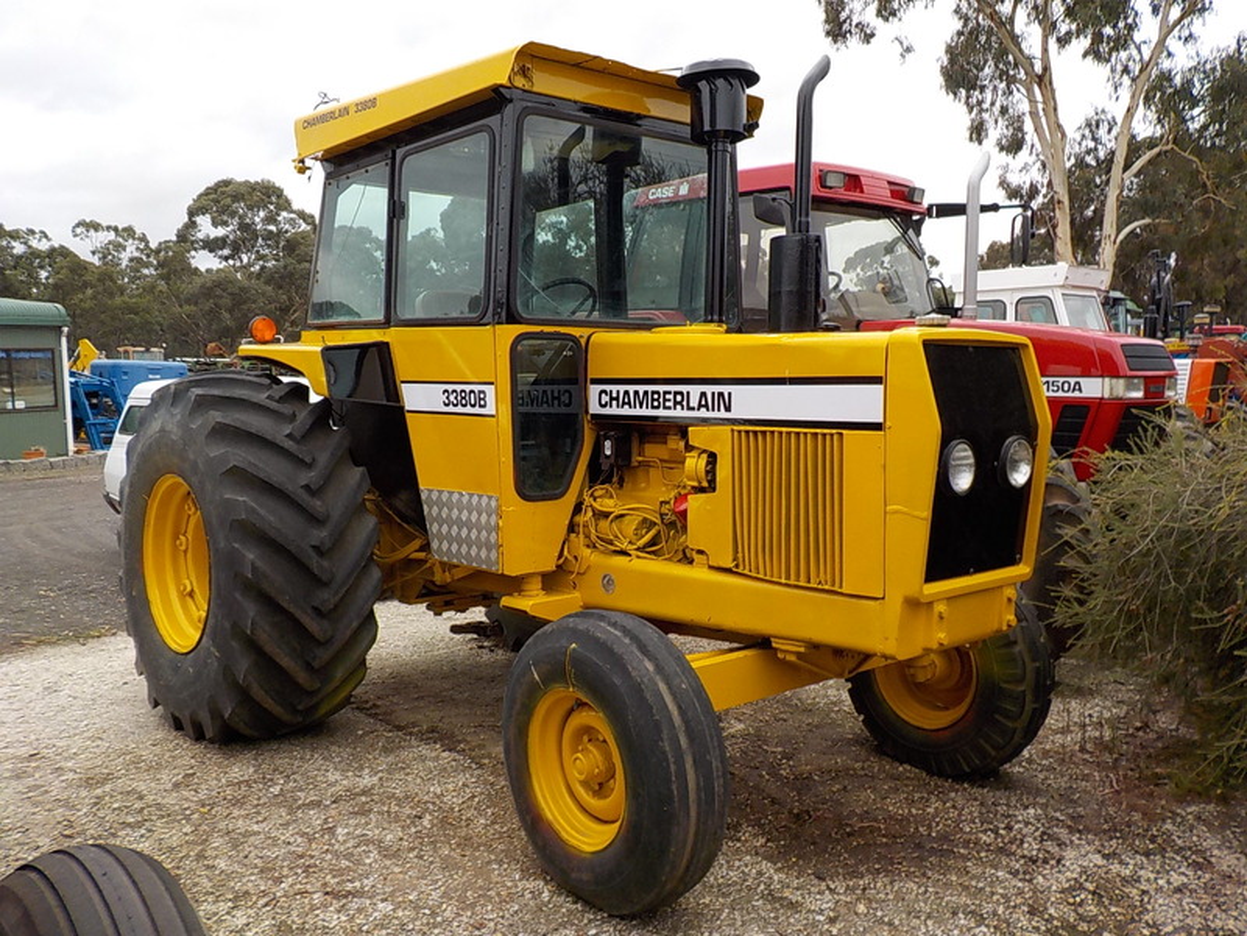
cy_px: 468
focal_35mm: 30
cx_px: 624
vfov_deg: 46.8
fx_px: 1081
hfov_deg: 60.0
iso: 125
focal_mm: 4.1
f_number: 3.3
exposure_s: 1/200
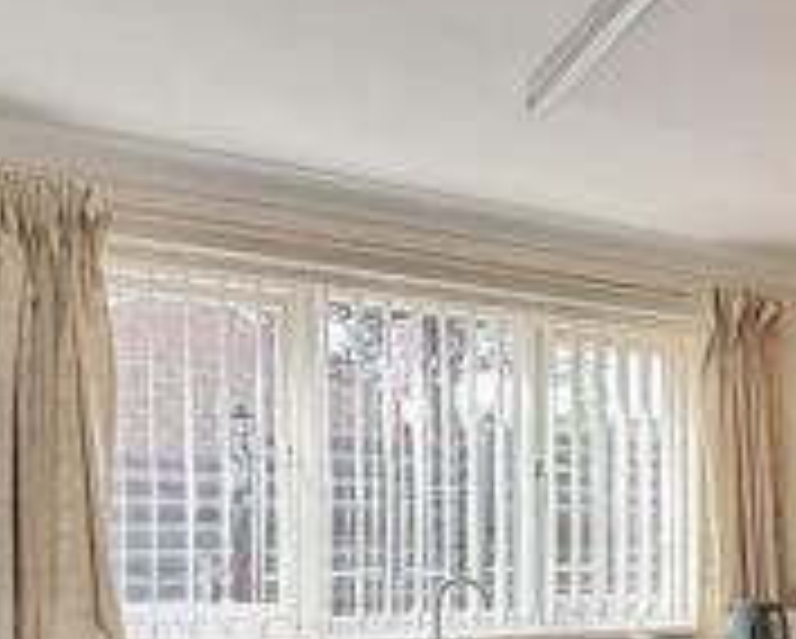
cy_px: 565
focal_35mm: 45
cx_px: 924
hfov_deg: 34.2
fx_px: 1061
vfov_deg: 32.0
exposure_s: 1/99
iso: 100
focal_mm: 2.22
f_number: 2.2
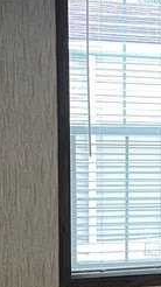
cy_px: 220
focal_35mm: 118
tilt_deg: -7.4
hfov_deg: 9.8
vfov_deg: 18.0
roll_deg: -0.3
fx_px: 897
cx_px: 275
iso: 160
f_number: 1.6
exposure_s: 1/60
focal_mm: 4.2
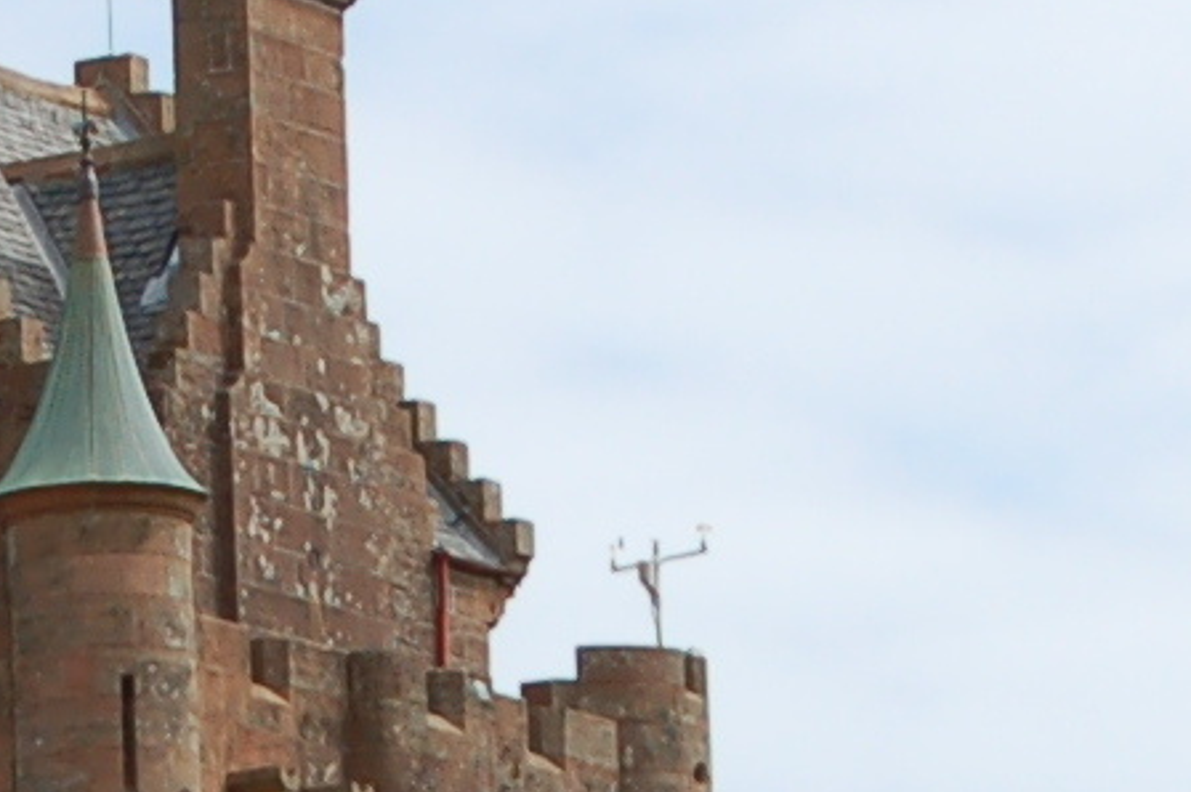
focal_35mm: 463
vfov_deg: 3.0
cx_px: 130
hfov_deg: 4.5
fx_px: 15306
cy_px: 1454
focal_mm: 46
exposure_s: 1/320
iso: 200
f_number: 10
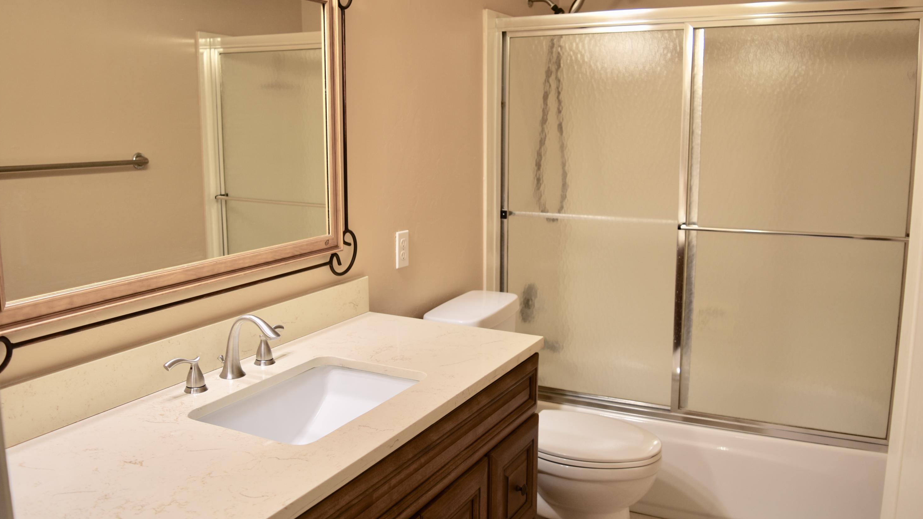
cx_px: 461
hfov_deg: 61.0
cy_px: 248
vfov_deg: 36.7
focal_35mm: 32
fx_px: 783
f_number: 3.5
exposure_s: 1/13
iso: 100
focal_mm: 20
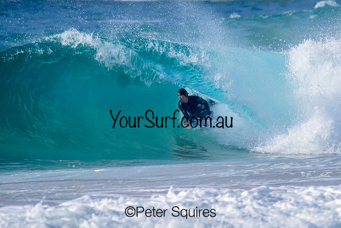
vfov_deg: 1.3
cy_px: 119
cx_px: 220
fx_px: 9767
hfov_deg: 2.0
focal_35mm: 1031
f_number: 11
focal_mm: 800
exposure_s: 1/2000
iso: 720
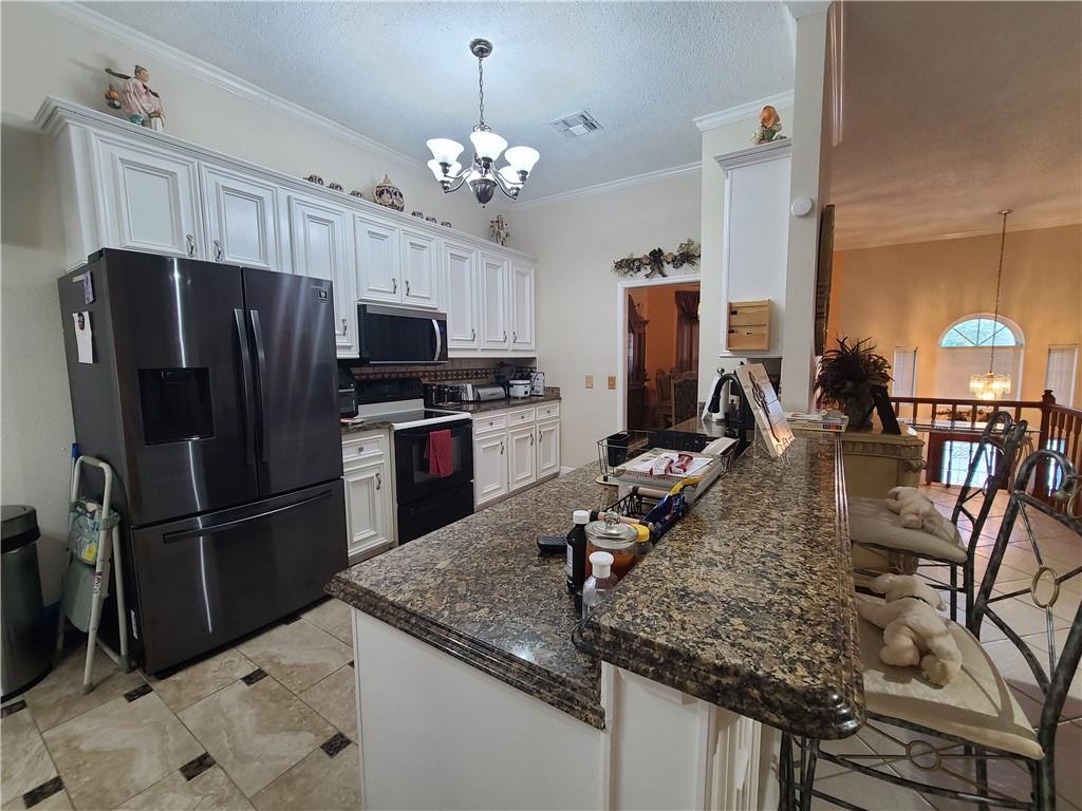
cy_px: 406
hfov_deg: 106.2
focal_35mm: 13
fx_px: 406
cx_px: 541
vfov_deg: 89.9
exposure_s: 1/60
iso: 250
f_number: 2.2
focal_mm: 2.2
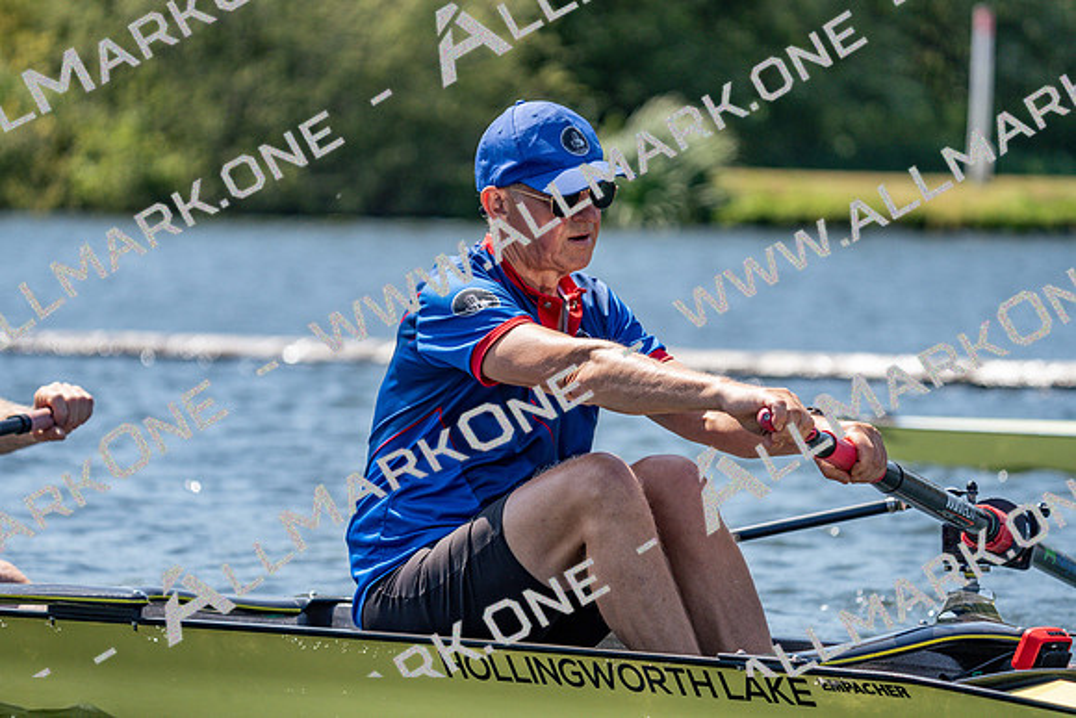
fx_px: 7414
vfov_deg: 5.5
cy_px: 359
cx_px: 538
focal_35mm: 248
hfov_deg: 8.3
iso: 400
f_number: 5.6
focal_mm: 248
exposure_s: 1/2000
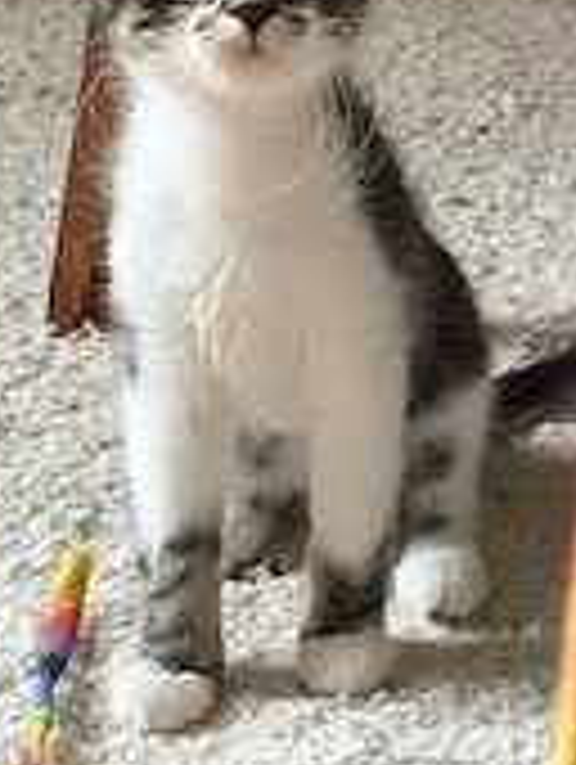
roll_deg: -0.2
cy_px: 112
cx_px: 536
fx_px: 2700
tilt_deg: -15.8
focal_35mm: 122
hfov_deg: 12.1
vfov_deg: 16.0
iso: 400
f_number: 1.6
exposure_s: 1/24
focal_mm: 5.96
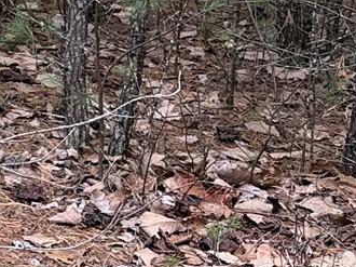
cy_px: 14
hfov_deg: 10.3
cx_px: -658
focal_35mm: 149
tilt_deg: -13.4
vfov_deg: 9.9
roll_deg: -0.9
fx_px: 1531
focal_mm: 6.76
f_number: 1.78
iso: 64
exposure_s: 1/243
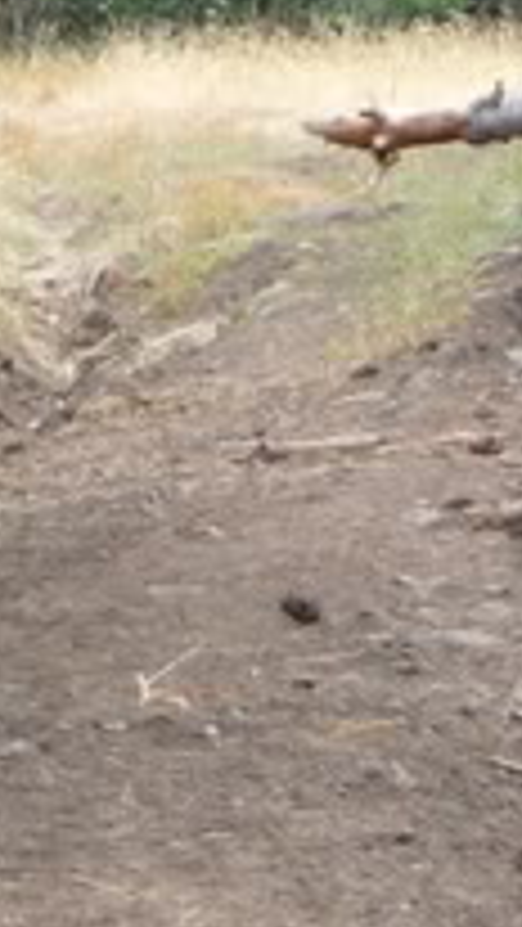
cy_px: -36
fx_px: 6393
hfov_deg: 4.6
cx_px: -684
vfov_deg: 8.2
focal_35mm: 260
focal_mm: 13.1
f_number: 4.6
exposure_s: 1/80
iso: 100
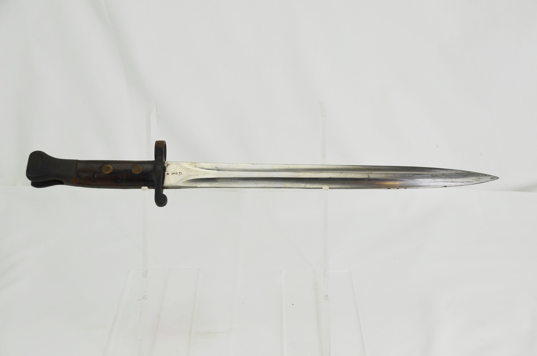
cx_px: 268
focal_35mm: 52
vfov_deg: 25.6
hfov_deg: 37.9
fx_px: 782
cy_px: 178
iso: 200
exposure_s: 1/160
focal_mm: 35
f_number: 6.3
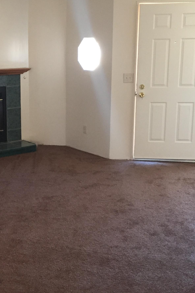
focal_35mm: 51
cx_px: 36
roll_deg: -0.6
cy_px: 131
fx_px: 414
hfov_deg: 26.0
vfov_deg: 38.8
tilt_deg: -11.2
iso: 200
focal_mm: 4.15
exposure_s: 1/30
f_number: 2.2
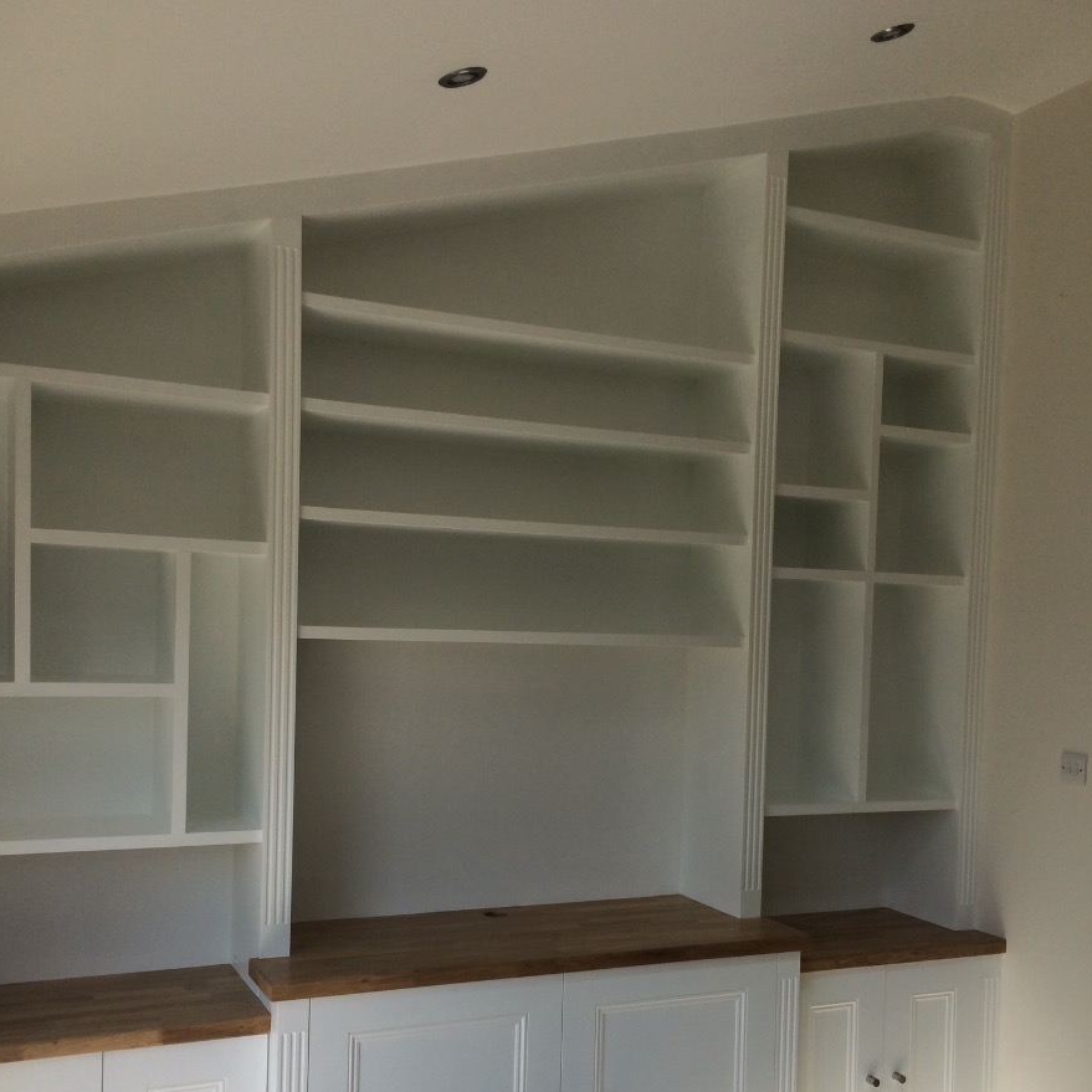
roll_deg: -1.2
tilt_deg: -2.1
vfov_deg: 46.8
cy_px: 683
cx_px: 543
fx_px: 1249
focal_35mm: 35
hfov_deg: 47.2
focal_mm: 4.15
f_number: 2.2
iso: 32
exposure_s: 1/1001
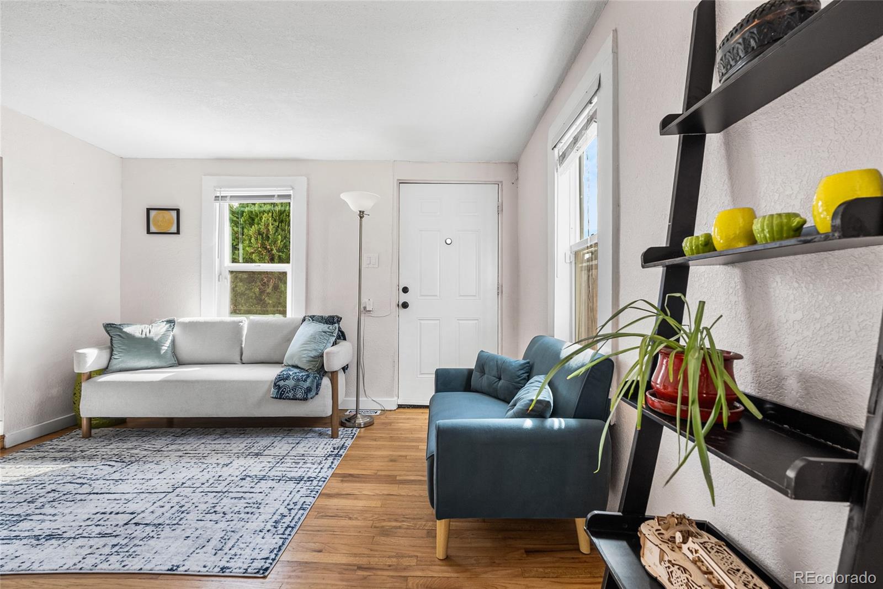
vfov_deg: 73.8
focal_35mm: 16
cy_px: 294
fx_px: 392
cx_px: 442
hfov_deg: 96.7
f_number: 8
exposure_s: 1/160
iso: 200
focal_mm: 16
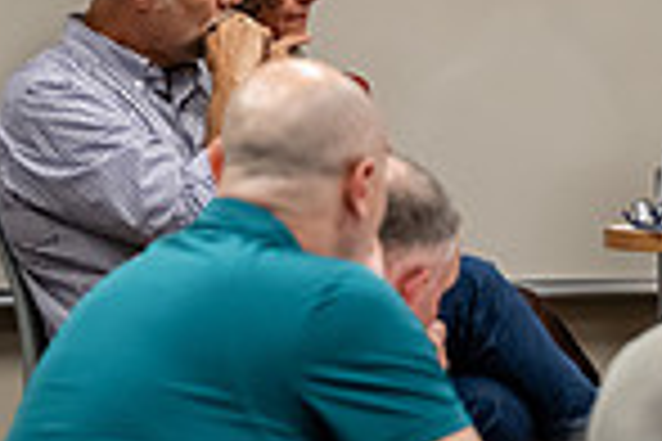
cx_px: 1067
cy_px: 457
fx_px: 6969
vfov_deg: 3.6
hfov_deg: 5.4
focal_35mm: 379
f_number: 3.2
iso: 2000
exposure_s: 1/200
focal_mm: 96
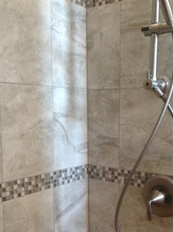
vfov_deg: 38.7
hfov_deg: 29.5
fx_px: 327
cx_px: 102
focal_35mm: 49
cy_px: 144
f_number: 2.4
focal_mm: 4.28
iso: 400
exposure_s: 1/15
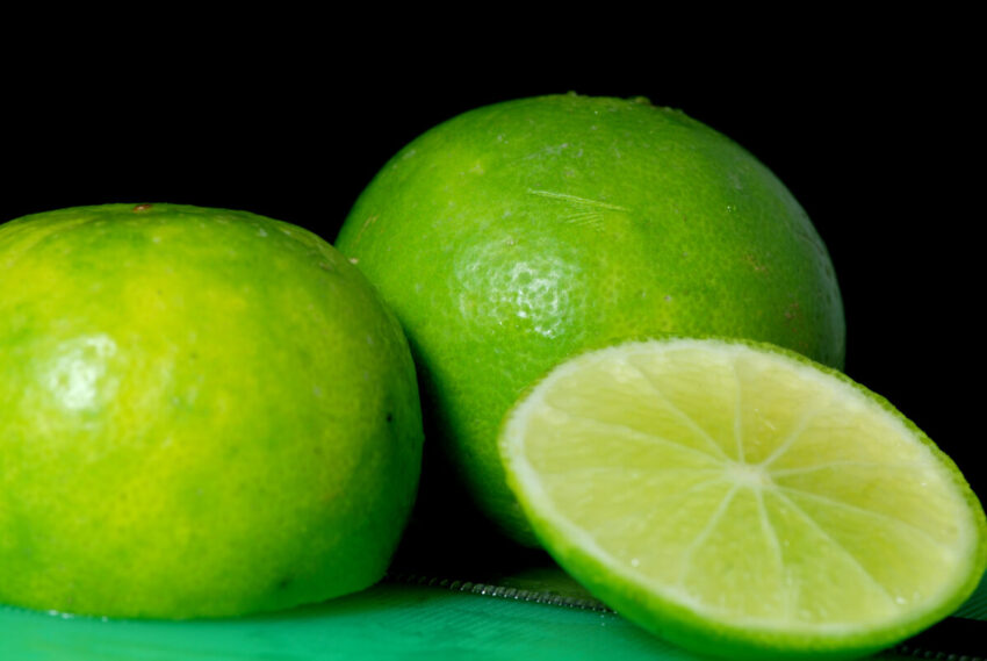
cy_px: 330
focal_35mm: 158
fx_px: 4323
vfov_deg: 8.7
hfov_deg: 13.0
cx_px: 494
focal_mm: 105
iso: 100
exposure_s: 1/2.5
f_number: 16
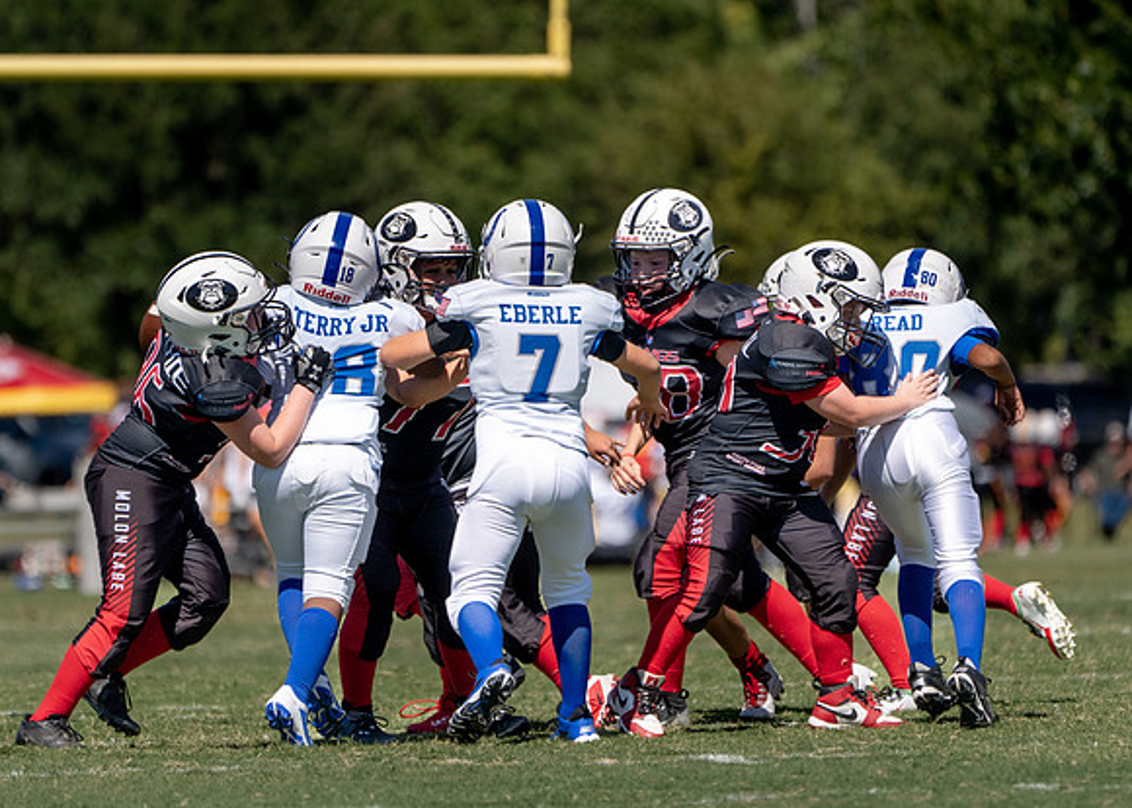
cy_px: 425
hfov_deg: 3.3
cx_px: 527
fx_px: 19855
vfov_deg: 2.3
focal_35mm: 618
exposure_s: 1/1250
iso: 160
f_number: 5.6
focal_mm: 400
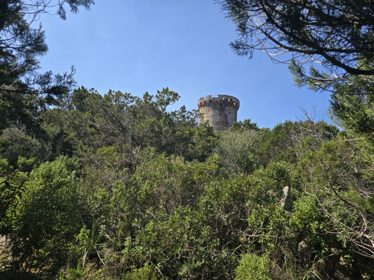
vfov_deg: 58.9
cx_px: 187
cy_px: 140
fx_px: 248
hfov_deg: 73.9
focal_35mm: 23
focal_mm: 6.3
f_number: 1.7
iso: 12
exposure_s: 1/598
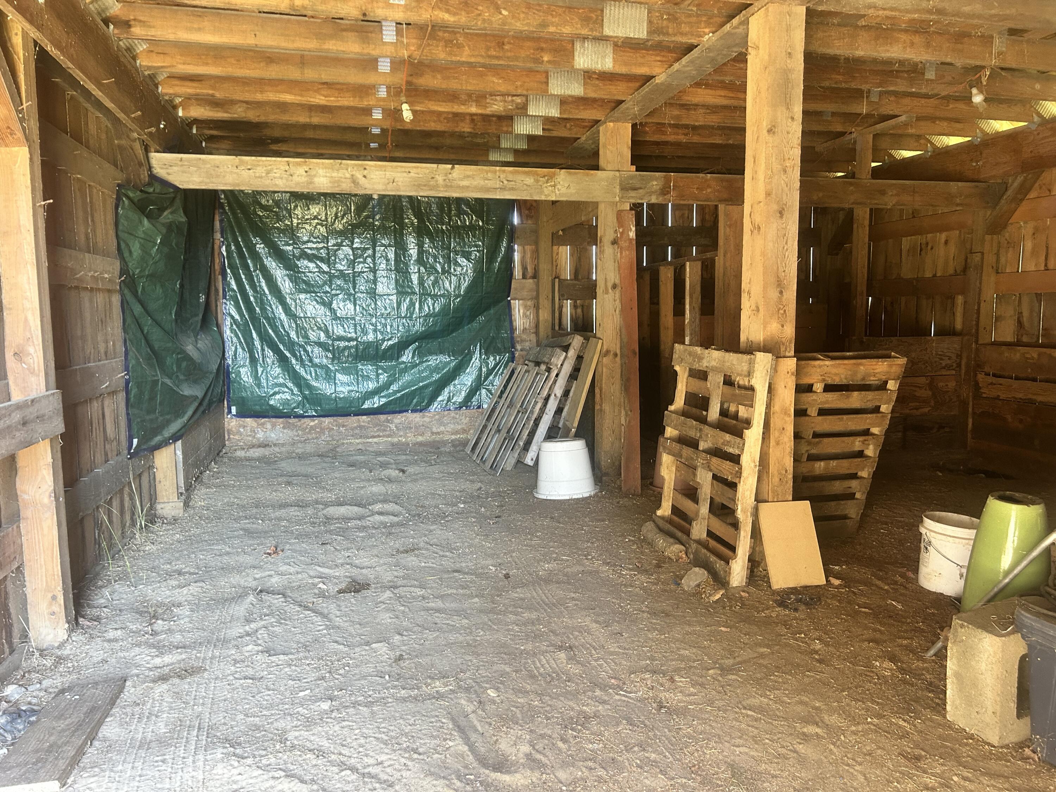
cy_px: 396
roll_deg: +0.3
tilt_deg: -6.2
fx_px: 793
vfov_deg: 53.1
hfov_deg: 67.3
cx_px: 528
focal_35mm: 26
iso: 200
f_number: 1.5
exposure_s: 1/60
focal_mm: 5.7
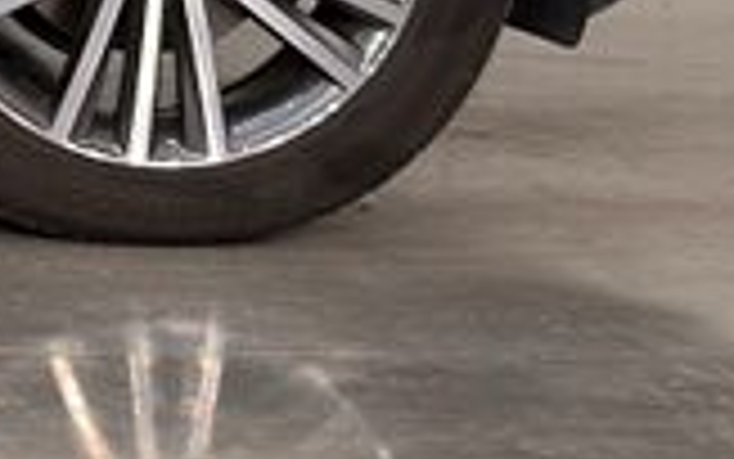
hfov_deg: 7.9
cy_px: -522
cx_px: -1225
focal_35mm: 239
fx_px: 4783
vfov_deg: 5.4
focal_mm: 6.76
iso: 50
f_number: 1.78
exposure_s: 1/50
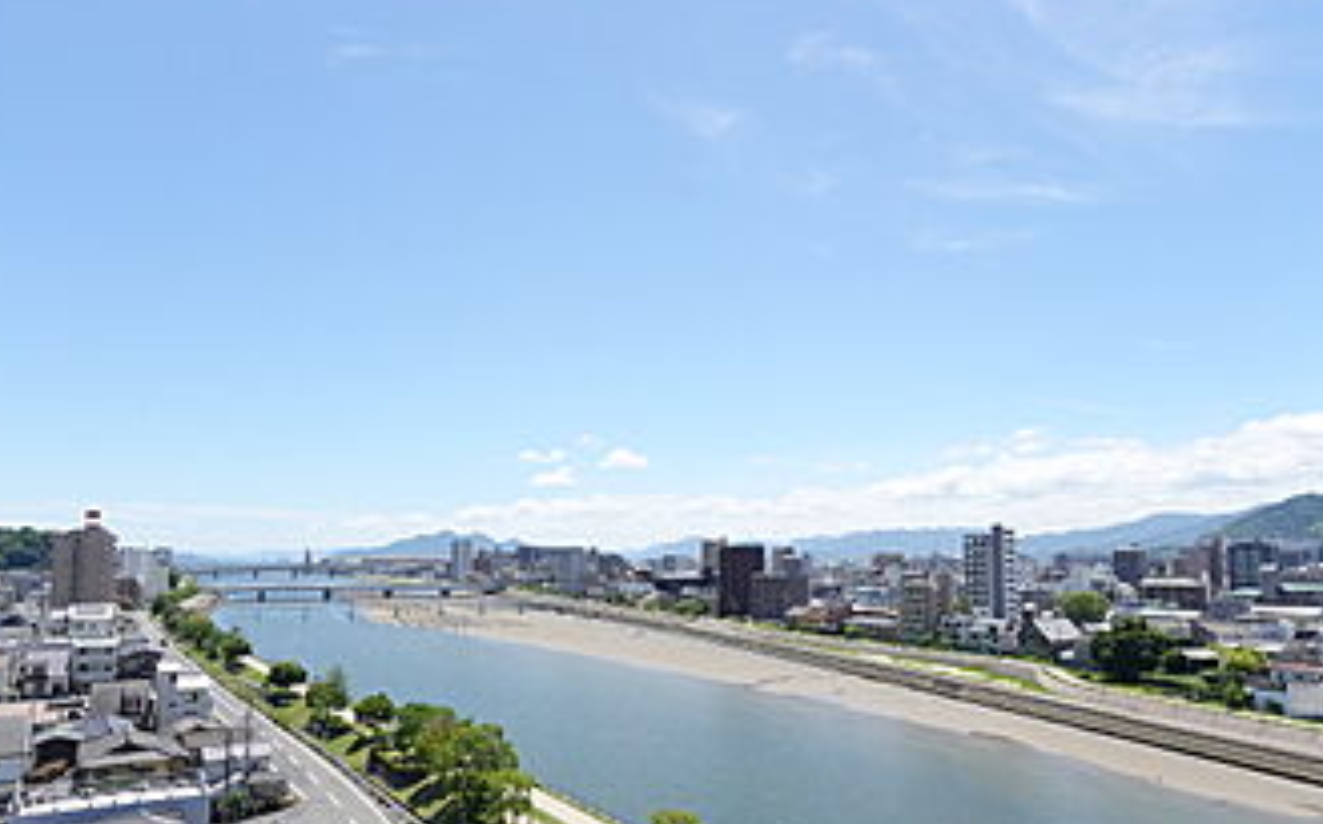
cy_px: 482
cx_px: 647
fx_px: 901
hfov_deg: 72.6
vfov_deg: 49.0
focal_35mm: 25
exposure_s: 1/800
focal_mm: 6.9
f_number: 4
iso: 125
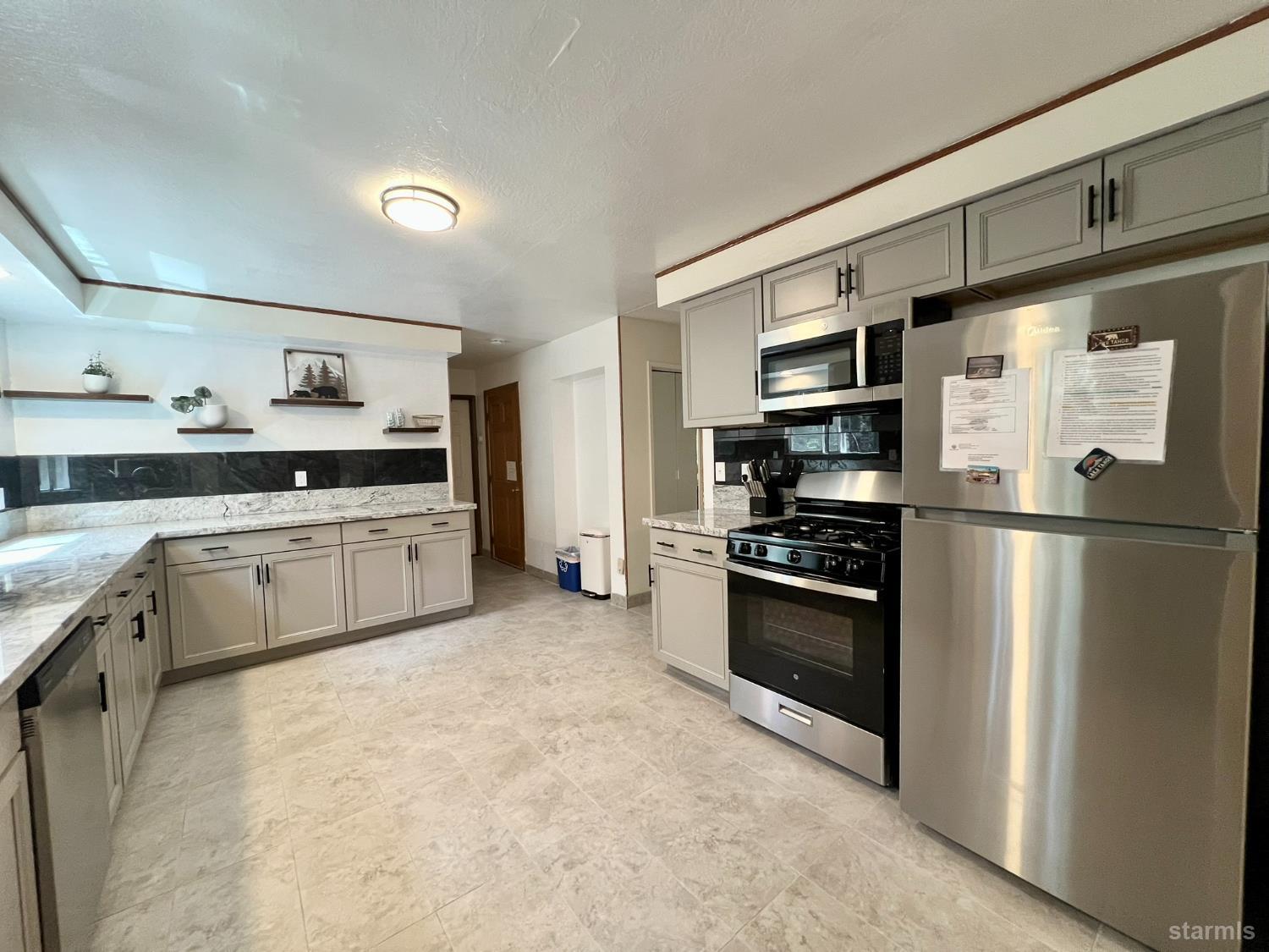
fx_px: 477
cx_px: 634
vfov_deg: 89.9
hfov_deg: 106.2
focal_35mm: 13
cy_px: 476
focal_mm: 1.57
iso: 250
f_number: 1.8
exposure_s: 1/60
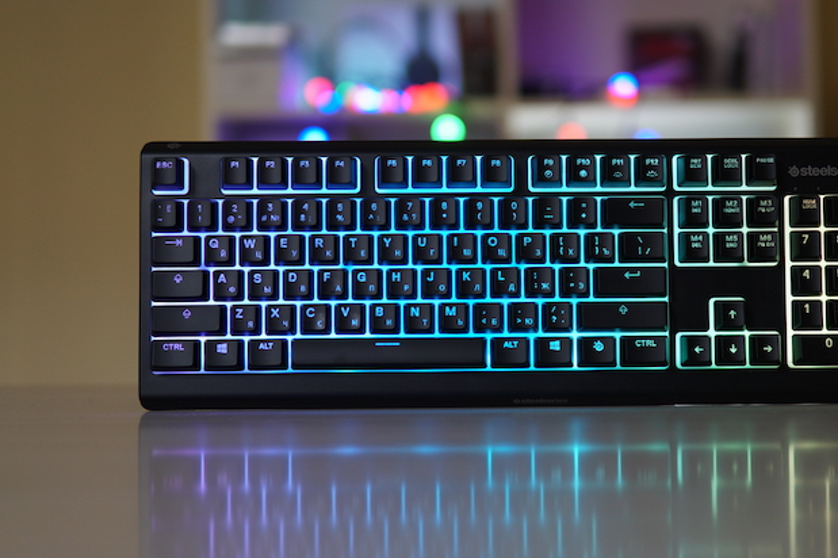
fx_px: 1303
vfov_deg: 24.2
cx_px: 494
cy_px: 247
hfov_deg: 35.6
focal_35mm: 56
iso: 160
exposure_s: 1/40
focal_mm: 30
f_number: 1.4
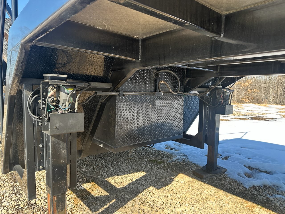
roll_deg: -1.2
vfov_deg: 56.8
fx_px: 198
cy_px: 107
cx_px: 142
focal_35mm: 24
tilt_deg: -6.2
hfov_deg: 71.6
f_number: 1.78
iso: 80
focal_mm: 6.86
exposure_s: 1/762
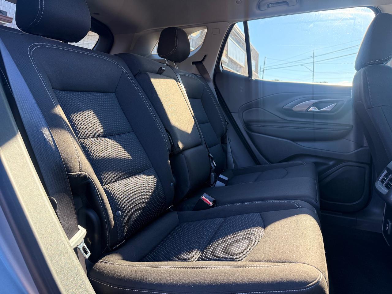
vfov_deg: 56.8
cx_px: 196
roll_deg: -0.1
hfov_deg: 71.6
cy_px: 147
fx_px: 272
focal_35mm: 24
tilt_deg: -7.6
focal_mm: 6.76
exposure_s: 1/159
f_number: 1.78
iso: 125
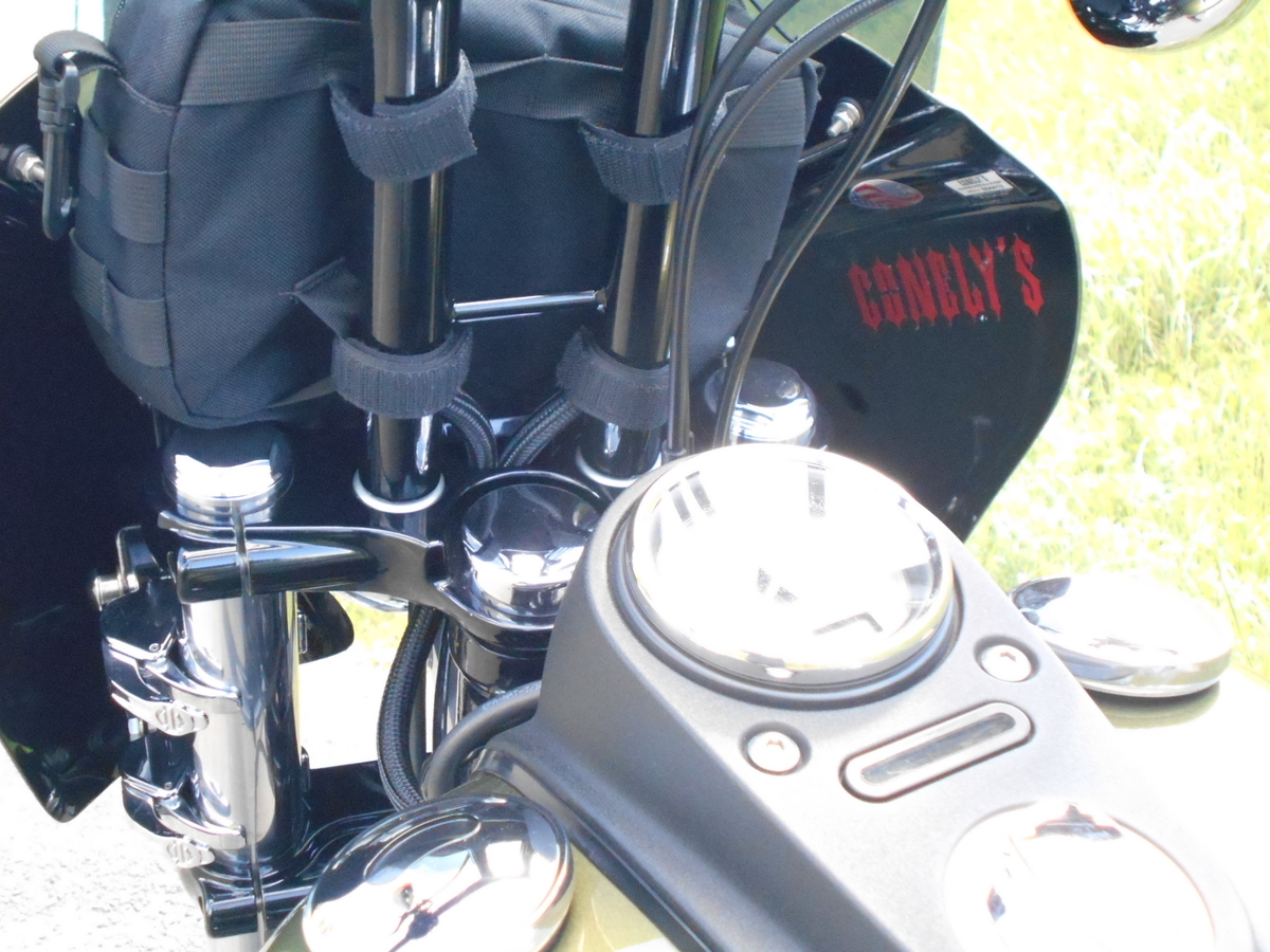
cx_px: 635
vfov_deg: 29.1
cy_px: 476
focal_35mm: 50
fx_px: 1834
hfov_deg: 38.2
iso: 800
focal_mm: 8.8
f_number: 4.5
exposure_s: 1/160
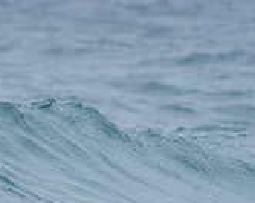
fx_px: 15068
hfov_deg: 1.0
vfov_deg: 0.8
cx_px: -165
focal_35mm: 2000
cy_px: 181
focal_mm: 500
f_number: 5.6
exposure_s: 1/1250
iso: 640
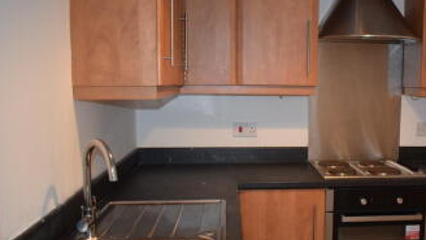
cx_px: 296
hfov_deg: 48.2
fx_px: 463
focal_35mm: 41
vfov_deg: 28.9
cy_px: 151
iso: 1400
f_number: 3.5
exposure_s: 1/60
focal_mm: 18
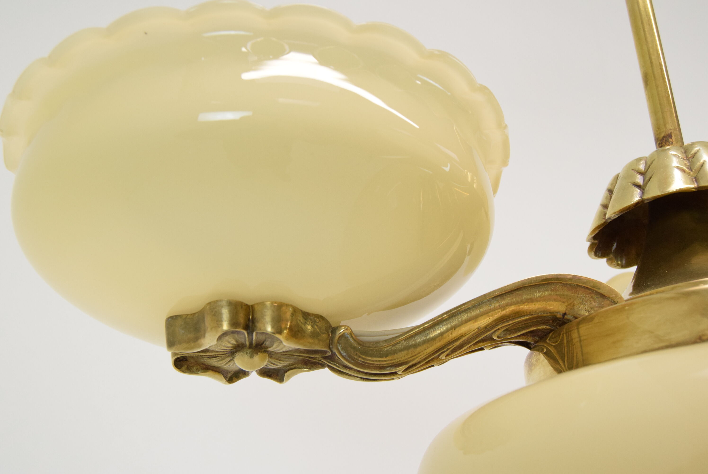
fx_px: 886
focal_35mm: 45
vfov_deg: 29.9
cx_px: 354
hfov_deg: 43.6
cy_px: 237
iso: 1600
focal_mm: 30
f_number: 8
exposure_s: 1/250
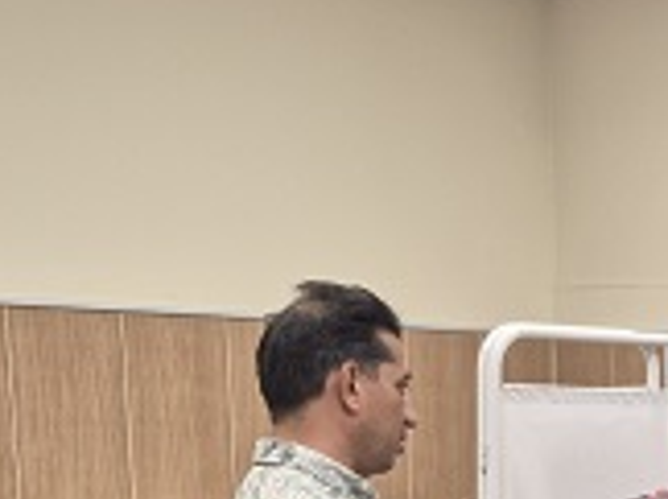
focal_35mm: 71
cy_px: 617
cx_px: 878
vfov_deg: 19.3
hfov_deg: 24.0
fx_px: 1368
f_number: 1.8
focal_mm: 5.4
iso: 160
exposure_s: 1/100
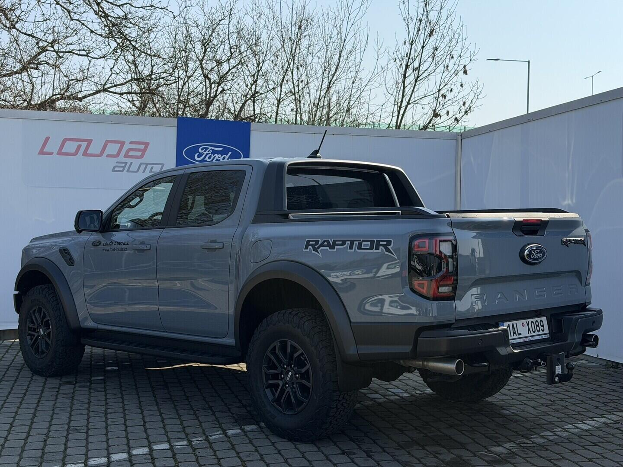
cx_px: 312
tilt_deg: +0.1
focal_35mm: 48
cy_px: 234
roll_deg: +0.2
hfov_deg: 39.7
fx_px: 864
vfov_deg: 30.3
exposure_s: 1/3891
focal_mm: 6.76
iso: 64
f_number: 1.78
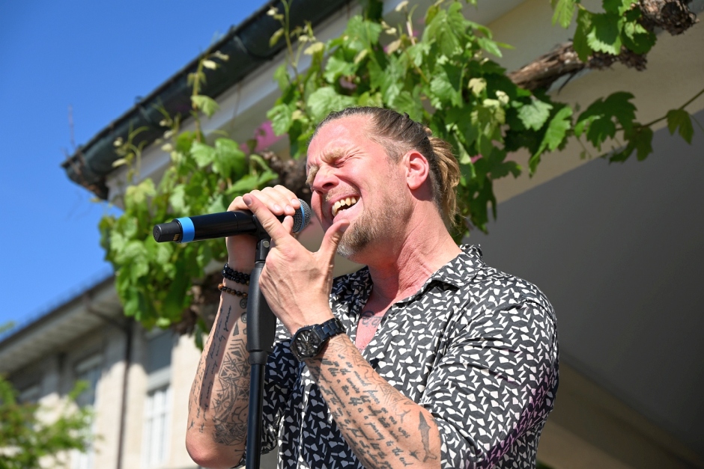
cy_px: 234
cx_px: 352
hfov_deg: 26.6
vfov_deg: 18.0
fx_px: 1486
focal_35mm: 76
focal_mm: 76
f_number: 6
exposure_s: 1/640
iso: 160
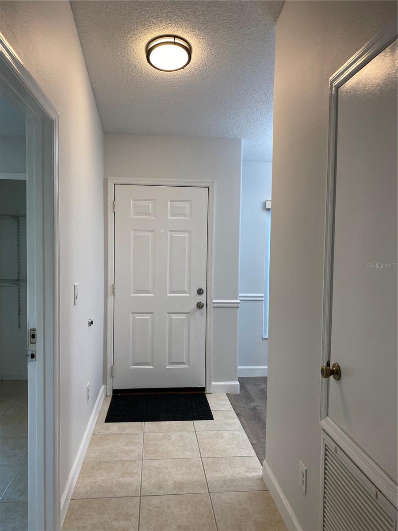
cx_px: 199
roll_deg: -0.9
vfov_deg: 67.3
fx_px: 399
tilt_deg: -1.1
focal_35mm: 26
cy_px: 266
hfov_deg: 53.1
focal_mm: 4.25
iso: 80
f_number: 1.8
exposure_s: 1/120
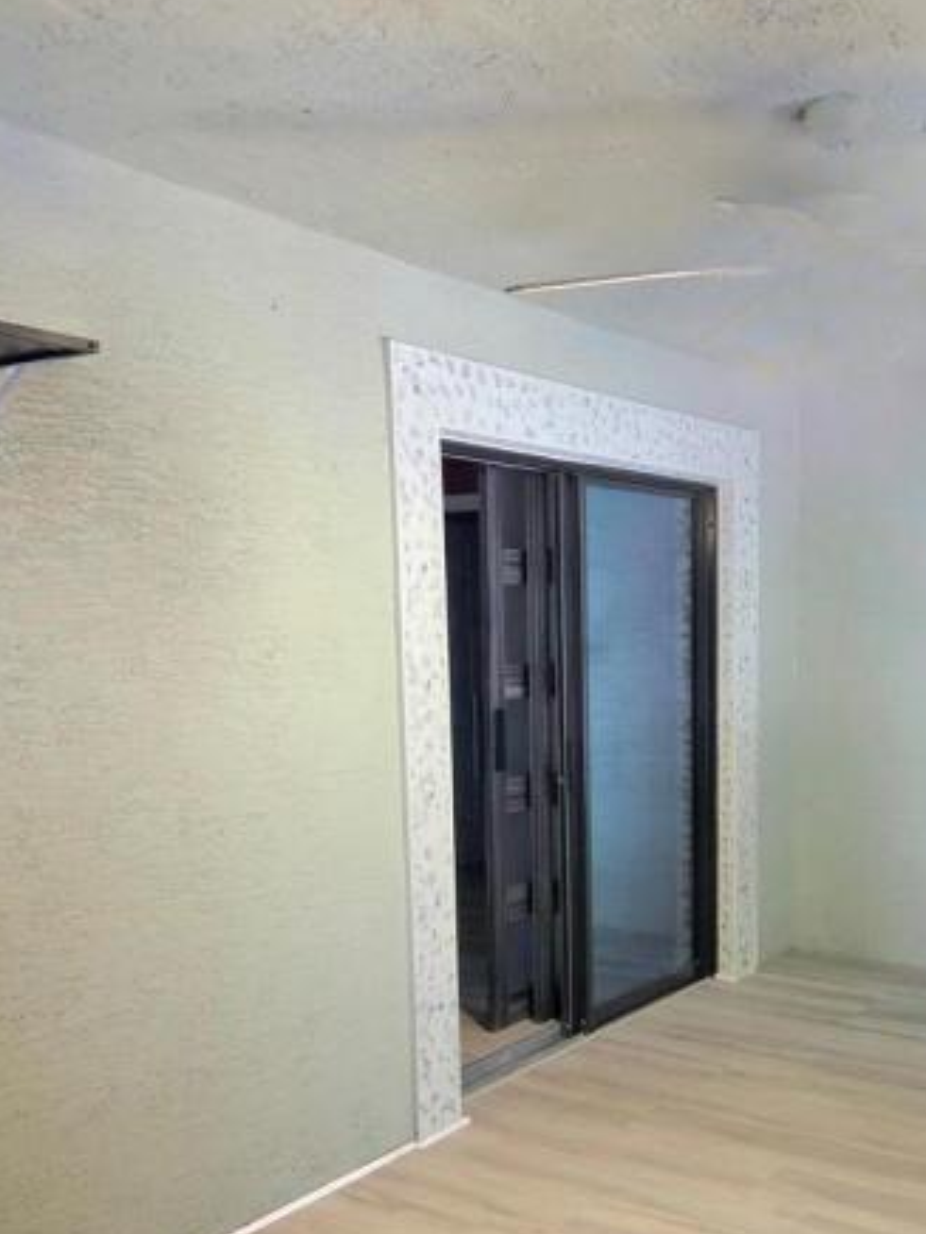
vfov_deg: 48.0
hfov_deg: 37.1
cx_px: 648
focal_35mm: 38
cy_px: 838
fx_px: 1355
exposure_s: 1/120
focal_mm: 5.4
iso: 640
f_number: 1.8
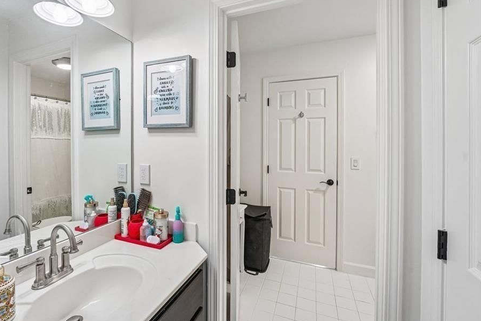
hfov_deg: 96.2
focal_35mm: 16
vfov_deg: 73.6
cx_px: 208
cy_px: 149
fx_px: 214
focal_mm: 14
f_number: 8
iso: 320
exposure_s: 1/20
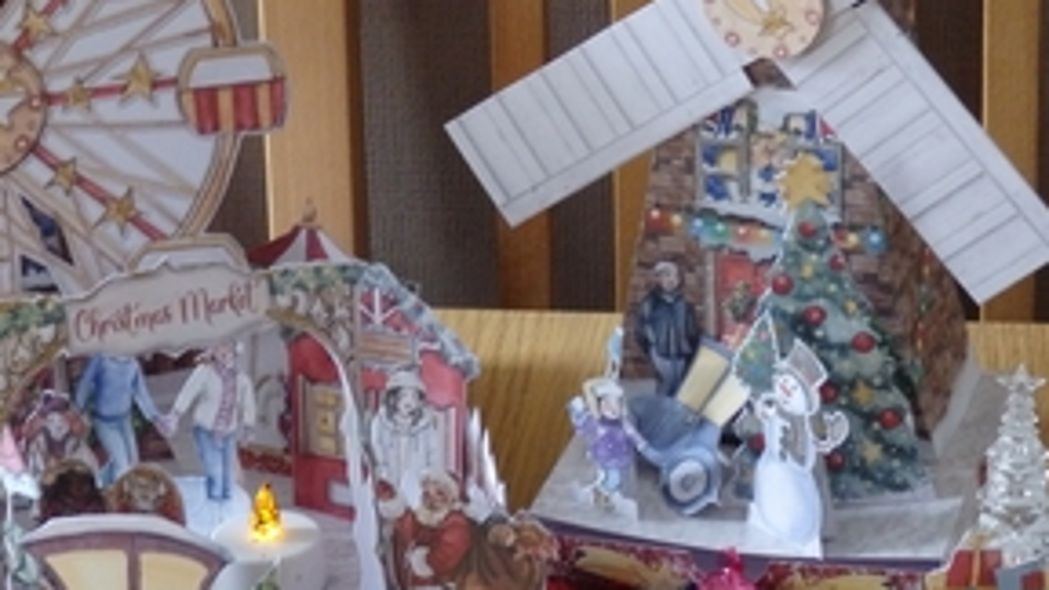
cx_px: 470
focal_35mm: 102
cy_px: 260
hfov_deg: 20.9
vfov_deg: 11.9
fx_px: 2837
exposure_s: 1/15
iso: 800
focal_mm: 10.8
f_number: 4.2
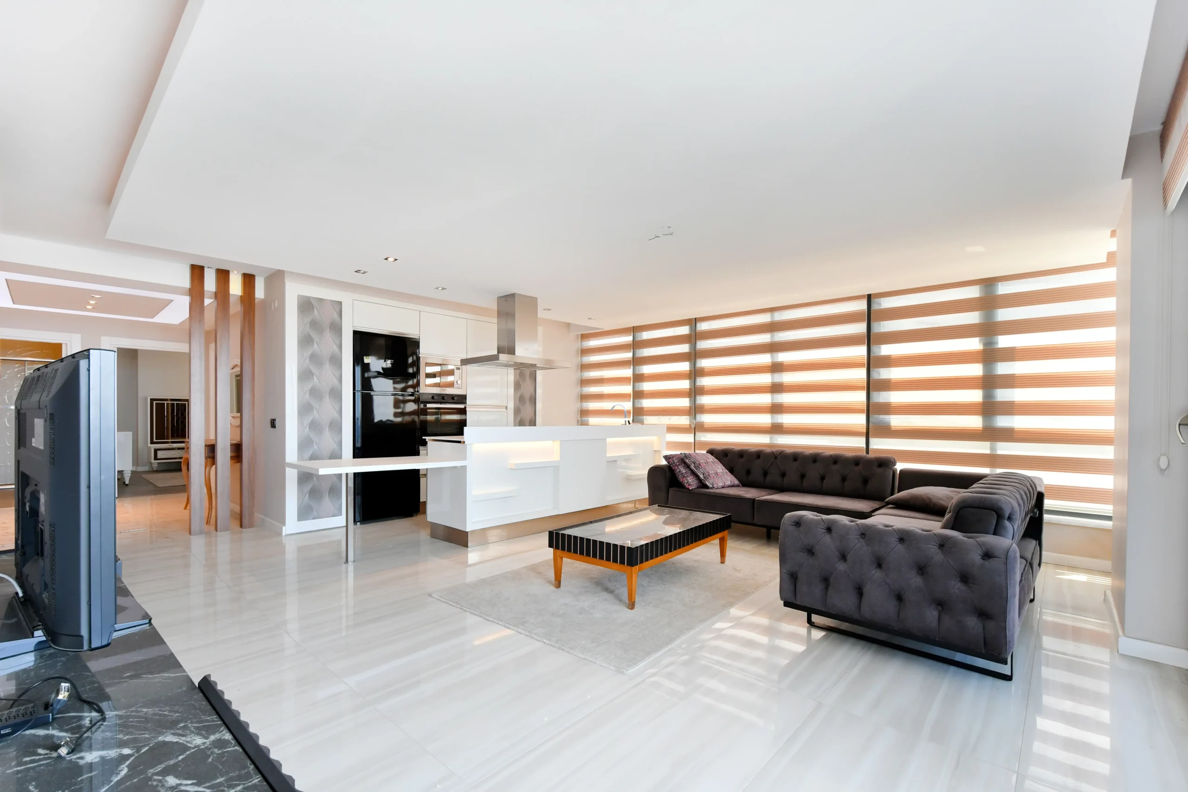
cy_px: 396
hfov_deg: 100.4
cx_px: 594
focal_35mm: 15
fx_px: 495
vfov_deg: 77.3
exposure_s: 1/60
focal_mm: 10
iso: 640
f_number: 5.6
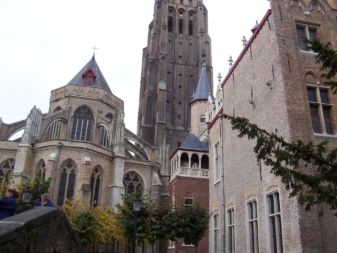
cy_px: 126
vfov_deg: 41.8
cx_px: 168
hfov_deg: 54.0
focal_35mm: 34
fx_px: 331
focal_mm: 5.6
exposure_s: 1/125
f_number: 5.6
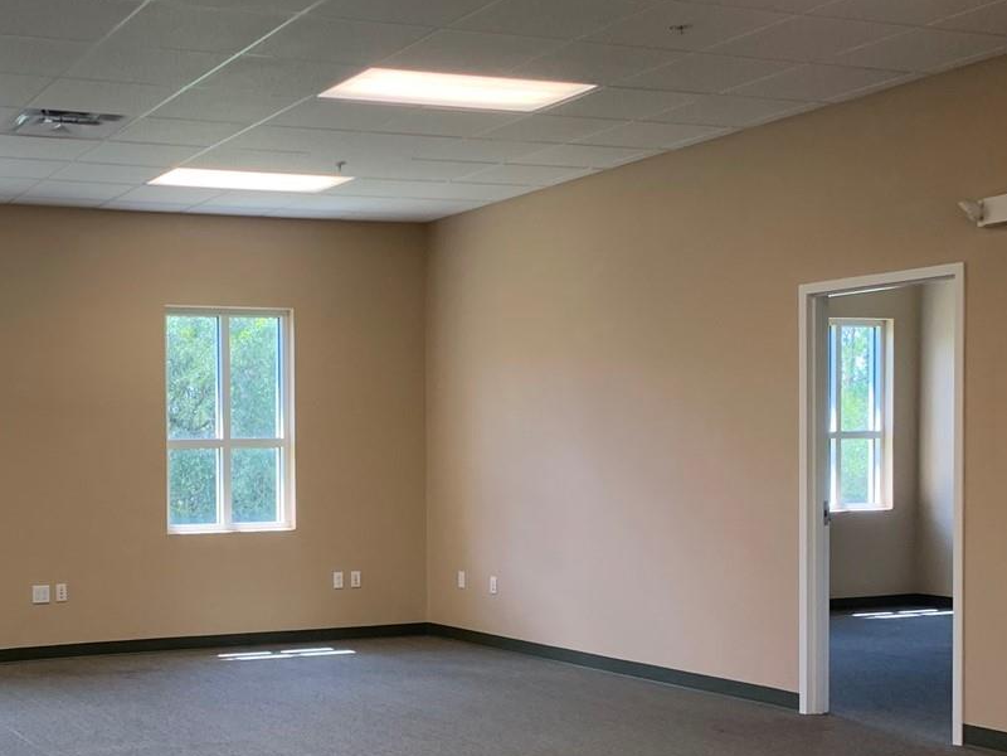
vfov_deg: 27.8
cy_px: 529
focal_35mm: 52
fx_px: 1513
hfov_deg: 35.5
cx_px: 180
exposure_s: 1/120
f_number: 1.8
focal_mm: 4.25
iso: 100
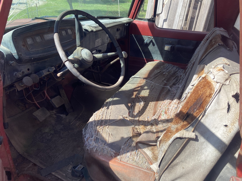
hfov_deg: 67.3
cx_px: 121
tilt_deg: -26.3
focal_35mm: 26
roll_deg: -1.0
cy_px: 90
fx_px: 182
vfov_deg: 53.1
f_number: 1.8
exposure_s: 1/788
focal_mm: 4.25
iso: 32
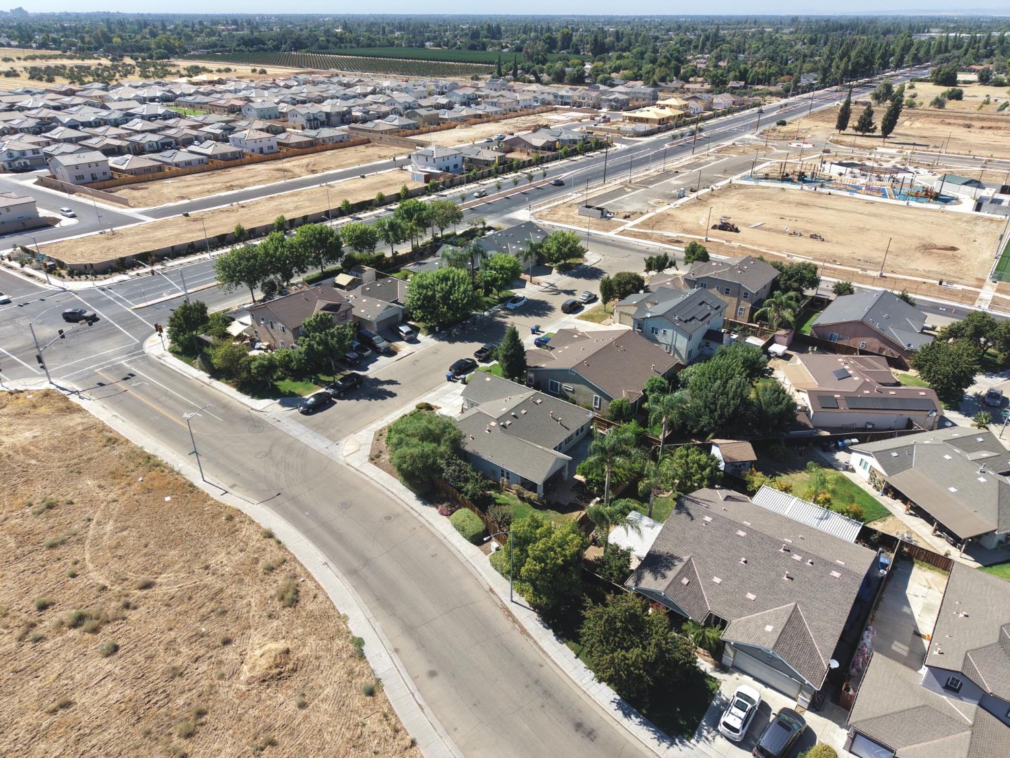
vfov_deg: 56.8
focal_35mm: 24
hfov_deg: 71.6
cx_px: 505
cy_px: 379
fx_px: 700
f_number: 1.8
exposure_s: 1/4000
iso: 200
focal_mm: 8.67
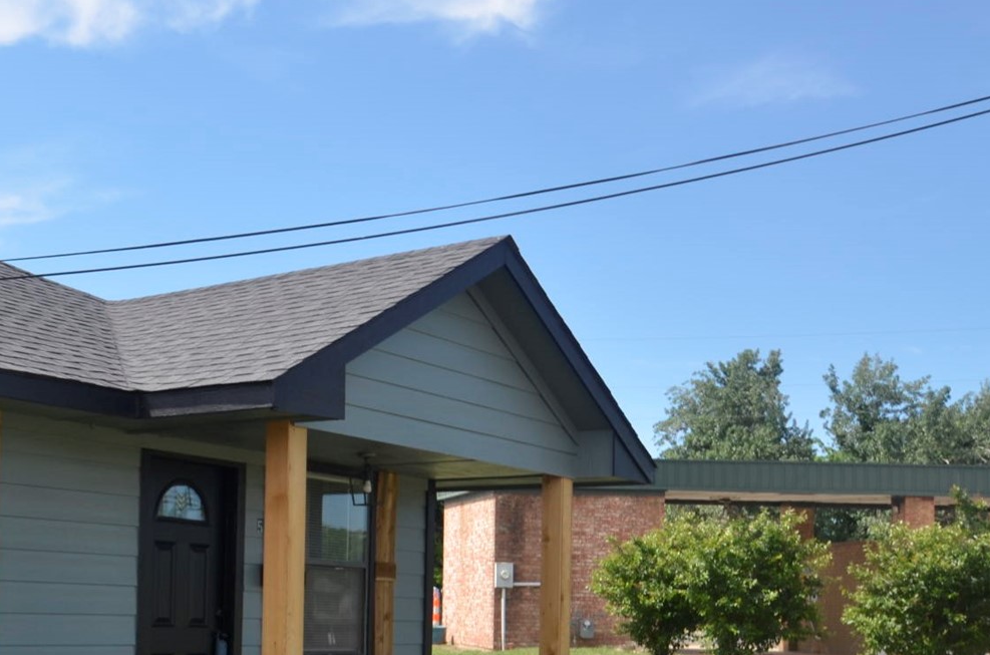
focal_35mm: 53
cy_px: 546
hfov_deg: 34.8
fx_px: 1454
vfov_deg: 24.9
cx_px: 49
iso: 125
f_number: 8
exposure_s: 1/250
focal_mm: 16
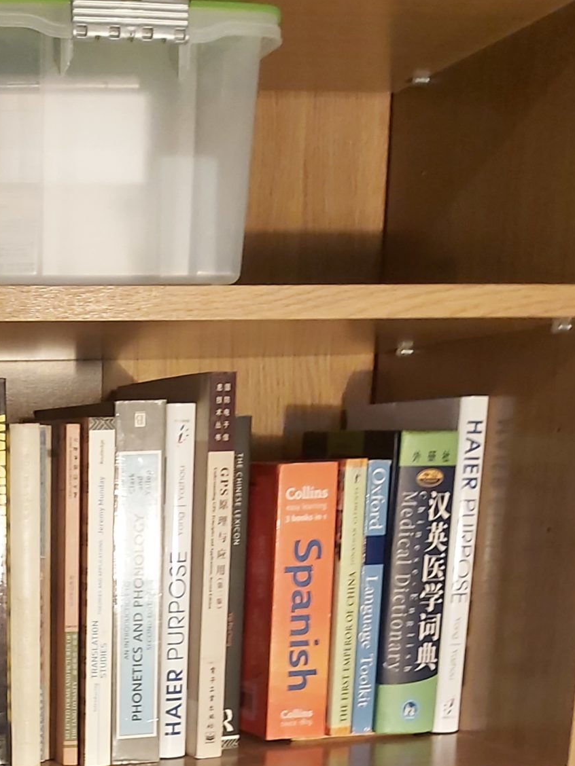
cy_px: 852
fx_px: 1307
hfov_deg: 23.4
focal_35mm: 59
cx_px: -41
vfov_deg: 29.4
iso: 200
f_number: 1.7
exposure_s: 1/50
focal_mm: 3.92
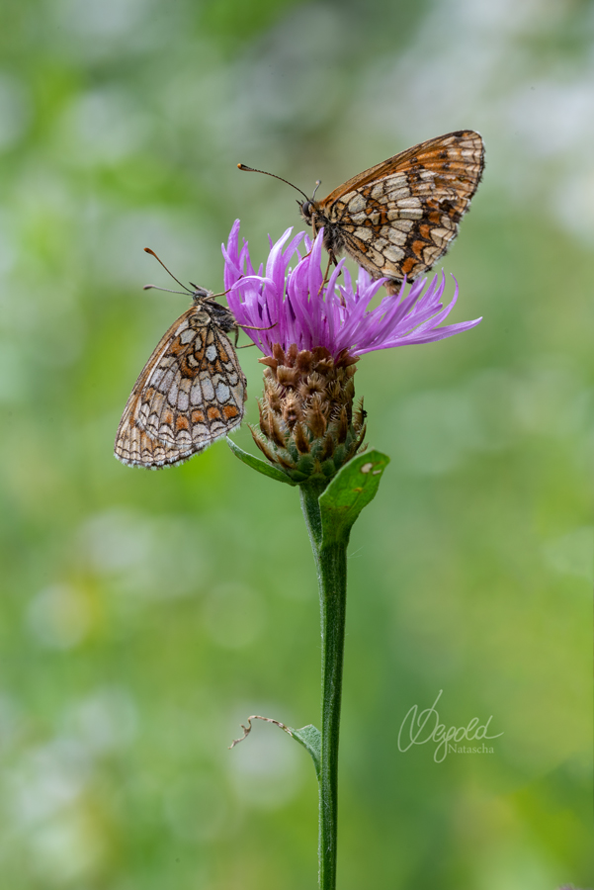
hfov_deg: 9.2
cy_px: 445
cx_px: 297
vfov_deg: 13.7
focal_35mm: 150
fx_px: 3708
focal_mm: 150
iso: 400
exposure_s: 1/13
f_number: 18
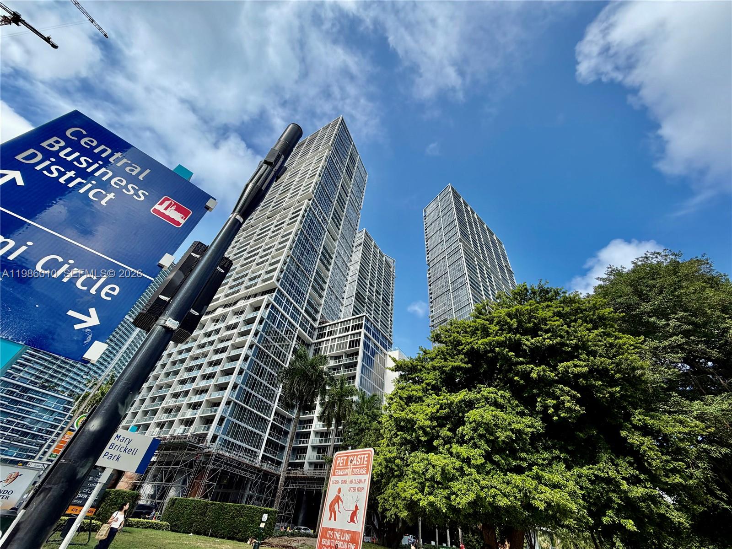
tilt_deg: +42.7
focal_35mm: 14
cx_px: 366
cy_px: 274
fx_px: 296
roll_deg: -8.5
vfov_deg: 85.7
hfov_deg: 102.1
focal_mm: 2.22
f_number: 2.2
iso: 25
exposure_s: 1/770
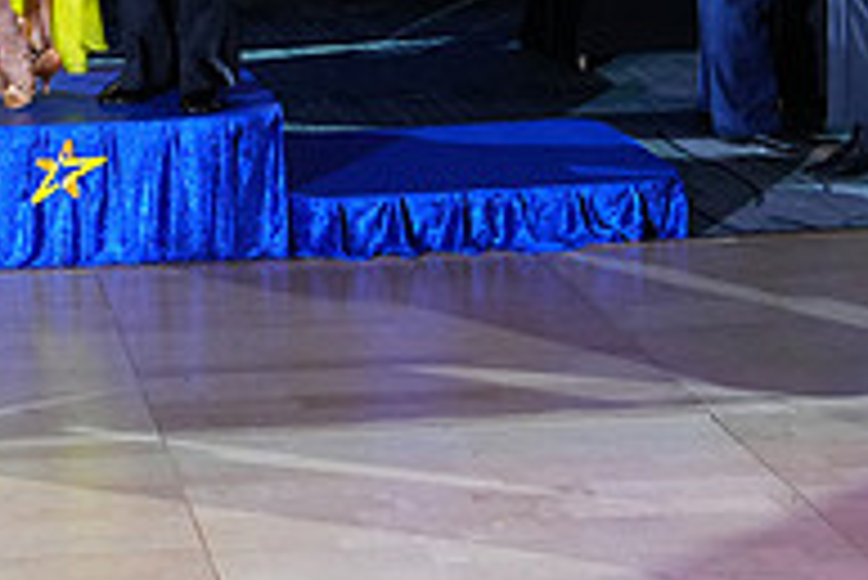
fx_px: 2114
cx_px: -202
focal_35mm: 88
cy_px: -259
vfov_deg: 14.7
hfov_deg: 21.4
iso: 2000
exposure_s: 1/200
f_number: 5
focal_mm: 29.2
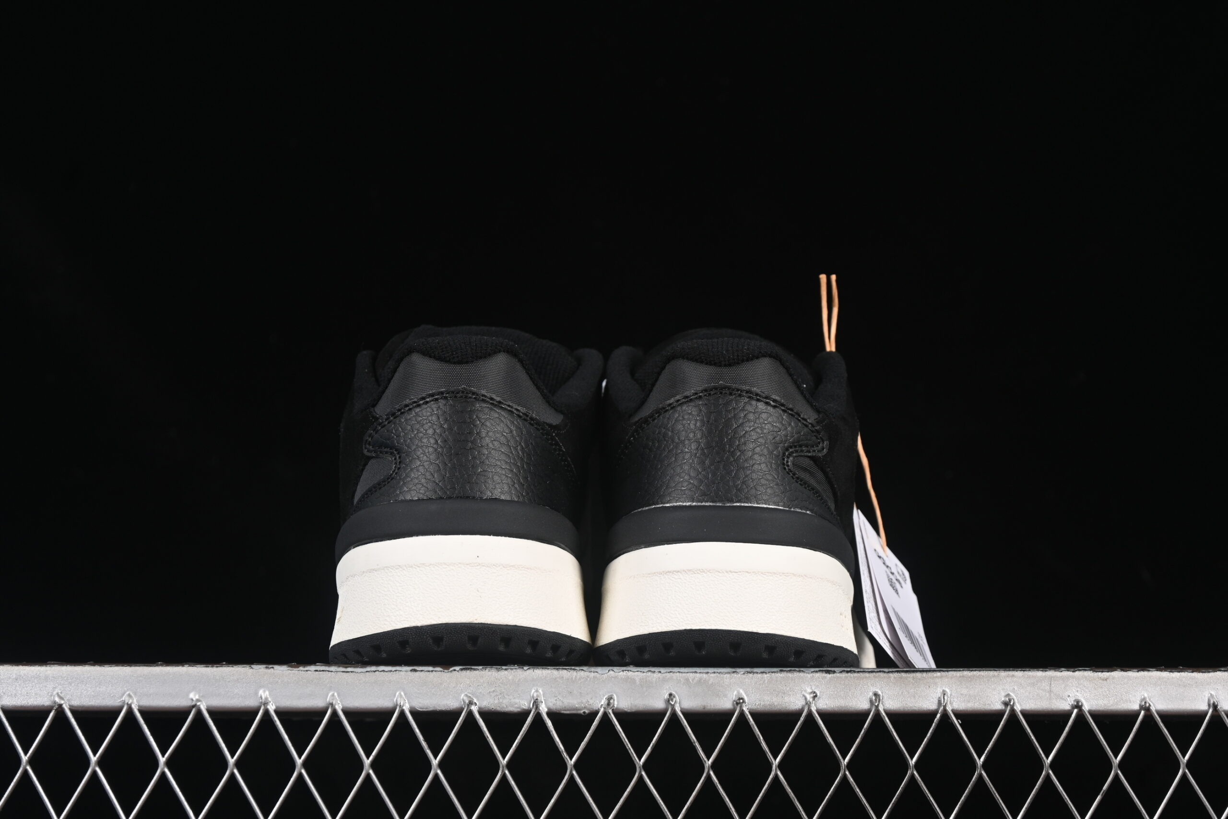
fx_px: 2558
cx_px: 614
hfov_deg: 27.0
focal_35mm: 75
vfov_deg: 18.2
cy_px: 410
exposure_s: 1/60
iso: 160
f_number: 6.3
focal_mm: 50
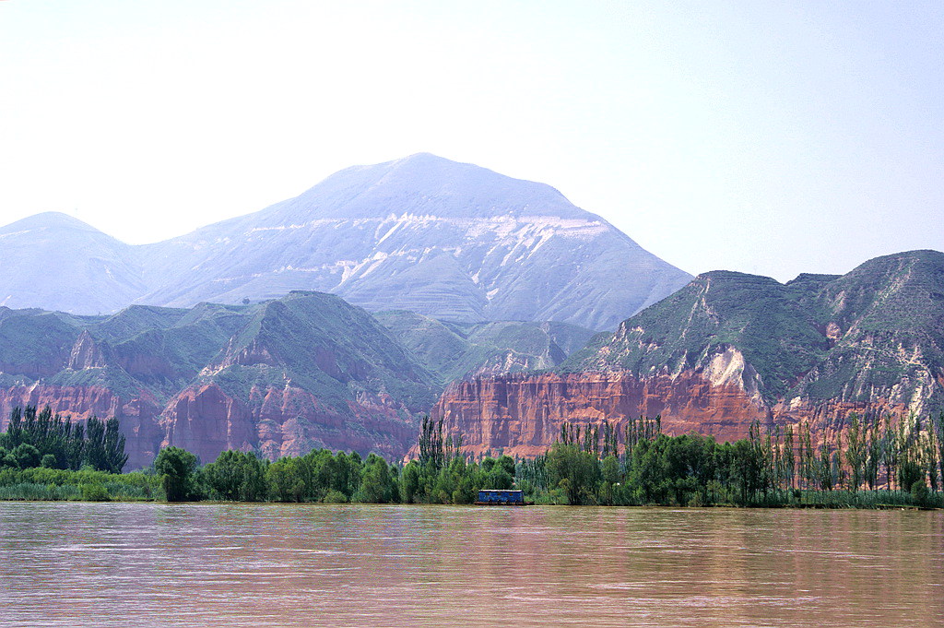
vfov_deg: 19.7
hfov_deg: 29.3
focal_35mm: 69
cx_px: 472
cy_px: 314
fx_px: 1808
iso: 100
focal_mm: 45
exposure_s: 1/640
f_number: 5.6
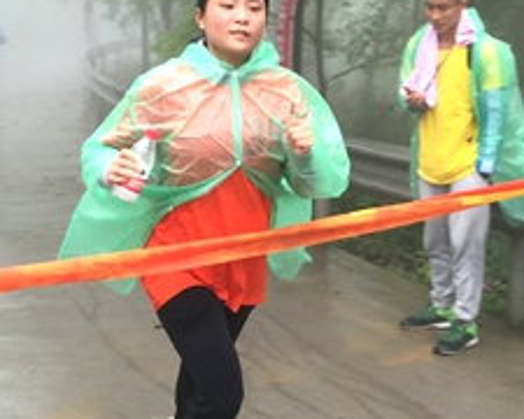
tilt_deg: -17.6
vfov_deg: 24.2
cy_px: 199
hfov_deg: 30.0
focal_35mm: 63
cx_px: 284
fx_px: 977
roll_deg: -3.3
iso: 40
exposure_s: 1/33
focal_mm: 4.15
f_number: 2.2
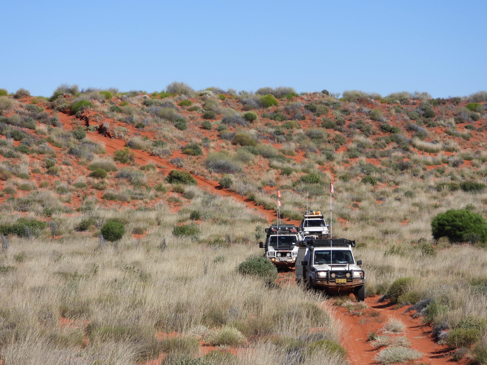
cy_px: 182
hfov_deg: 14.6
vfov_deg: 11.0
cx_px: 244
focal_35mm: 135
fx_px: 1899
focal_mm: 24.3
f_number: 4
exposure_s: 1/1000
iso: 100
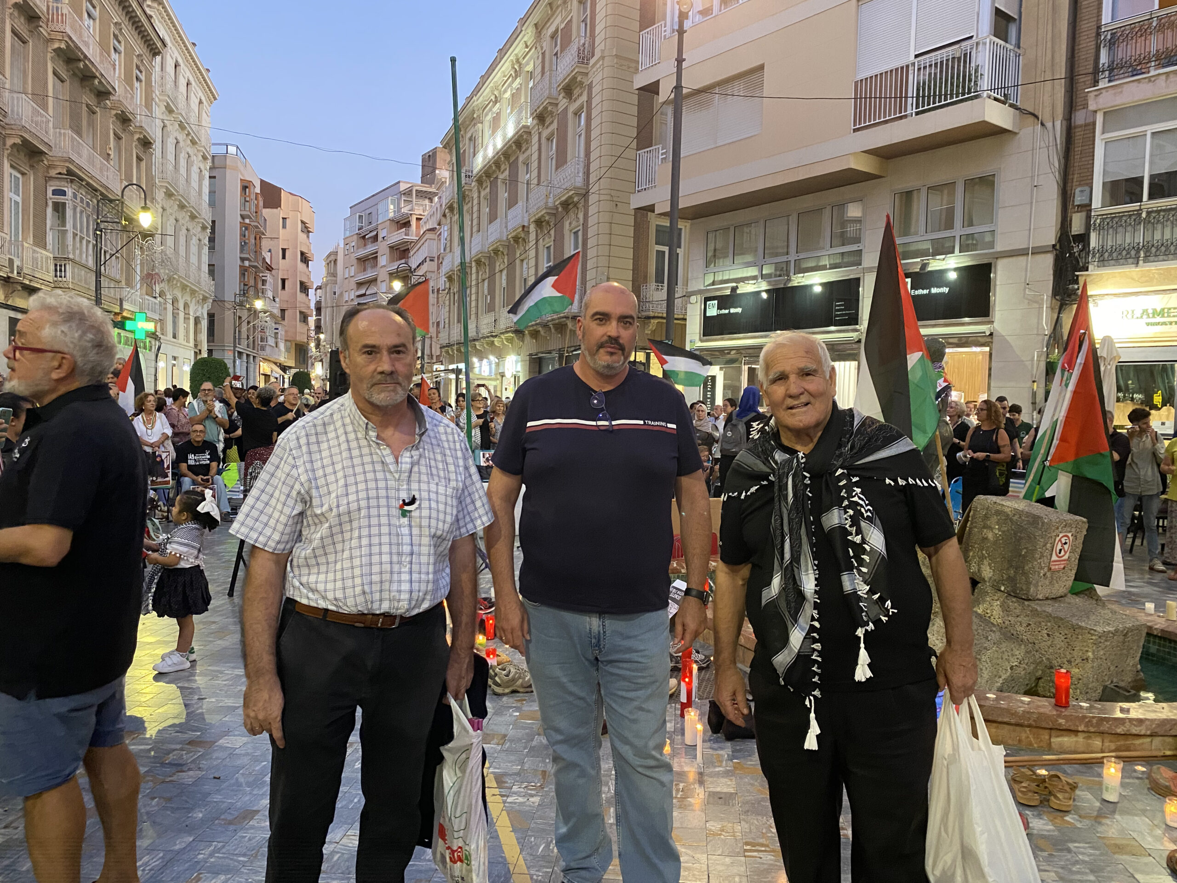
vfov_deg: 53.1
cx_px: 588
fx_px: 884
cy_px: 442
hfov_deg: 67.3
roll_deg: -1.5
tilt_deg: -2.0
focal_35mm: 26
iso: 400
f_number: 1.8
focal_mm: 4.25
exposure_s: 1/50
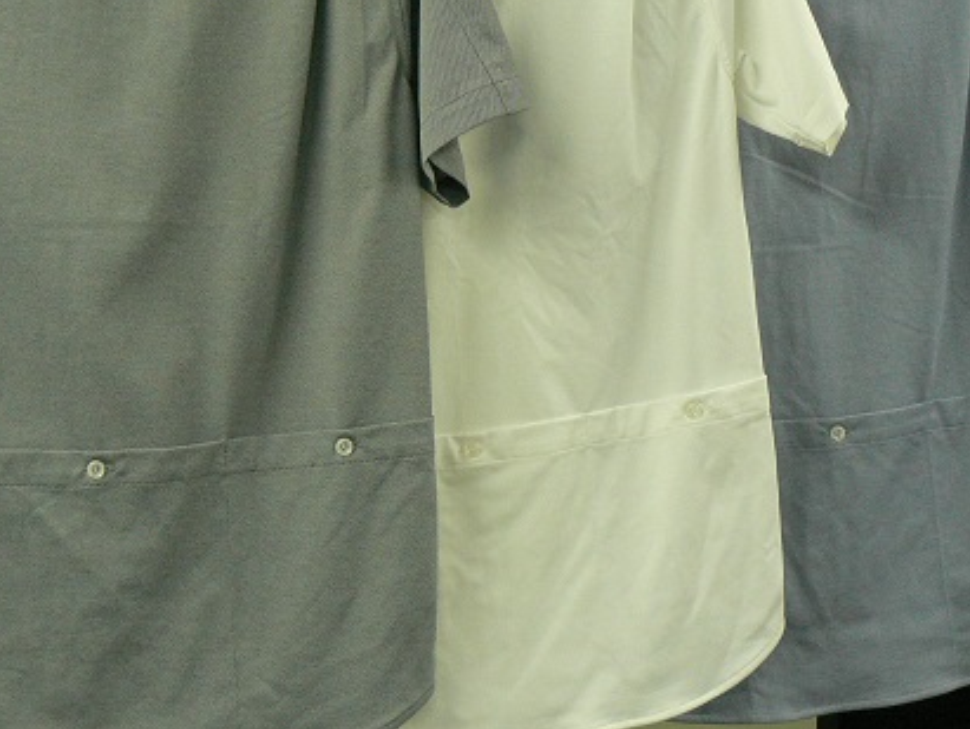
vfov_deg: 26.0
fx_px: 1571
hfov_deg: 34.2
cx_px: 385
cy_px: 248
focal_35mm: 56
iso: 200
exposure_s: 1/25
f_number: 4
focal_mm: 6
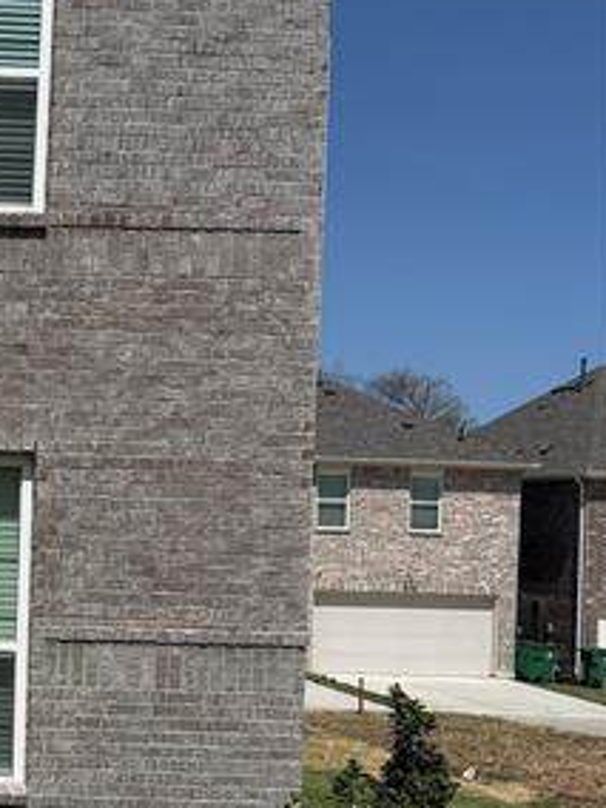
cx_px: -202
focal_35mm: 65
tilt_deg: -0.3
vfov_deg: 29.6
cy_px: 555
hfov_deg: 20.5
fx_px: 1517
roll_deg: -2.1
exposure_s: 1/10309
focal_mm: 6.76
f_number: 1.78
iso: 80
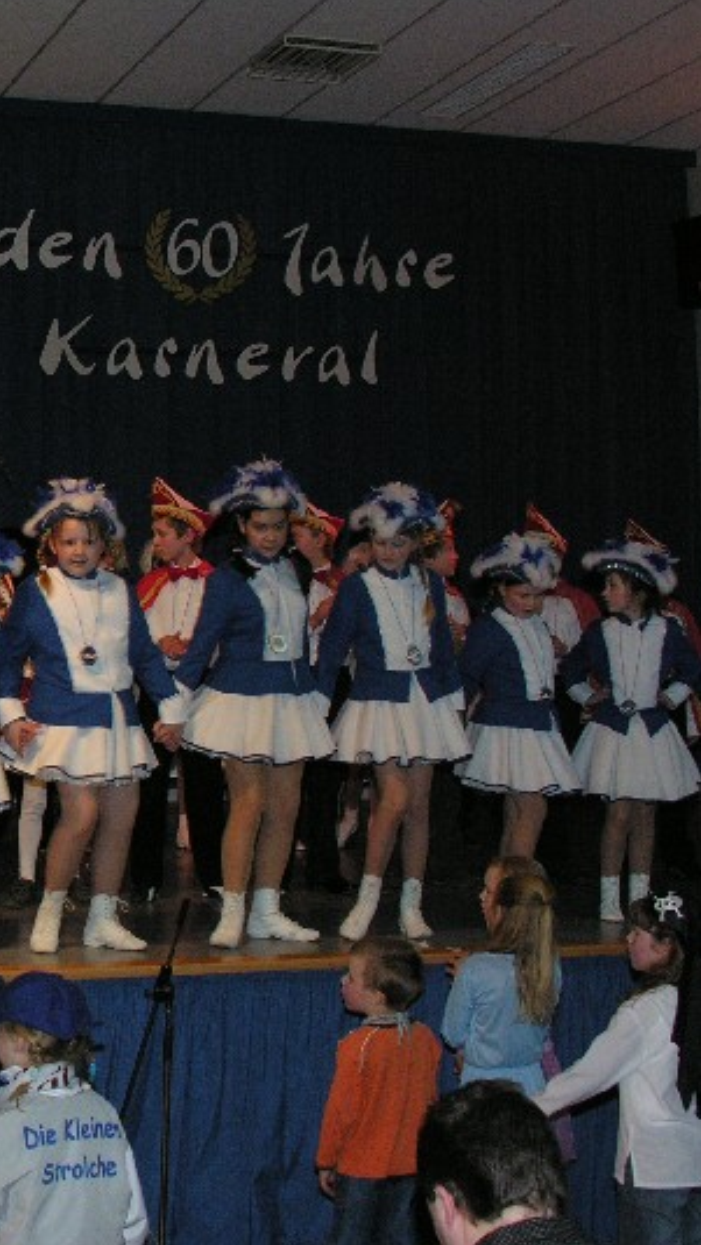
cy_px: 607
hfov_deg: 19.9
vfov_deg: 36.6
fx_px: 1883
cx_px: -128
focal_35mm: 57
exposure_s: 1/60.1
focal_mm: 8.9
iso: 200
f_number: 4
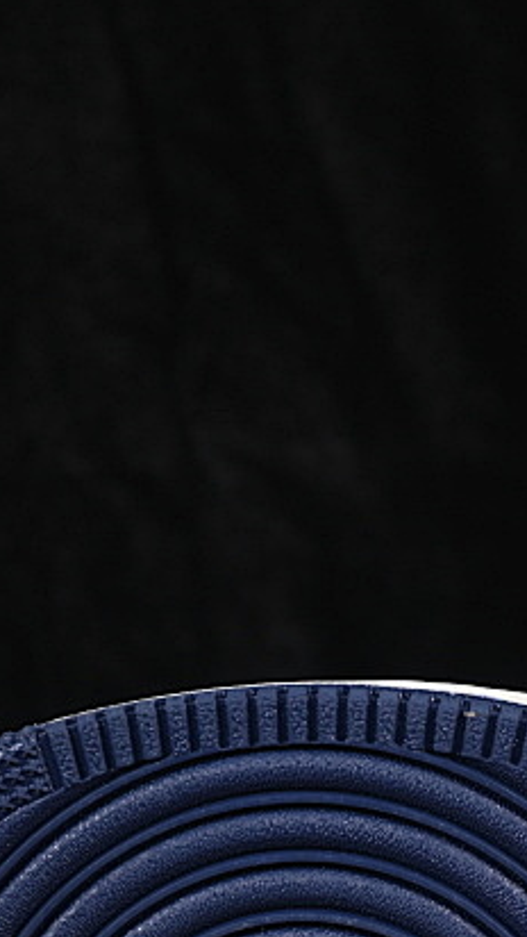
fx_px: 5113
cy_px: 807
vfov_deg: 10.4
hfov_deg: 5.9
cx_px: 638
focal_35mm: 206
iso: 160
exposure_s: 1/60
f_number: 6.3
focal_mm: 50
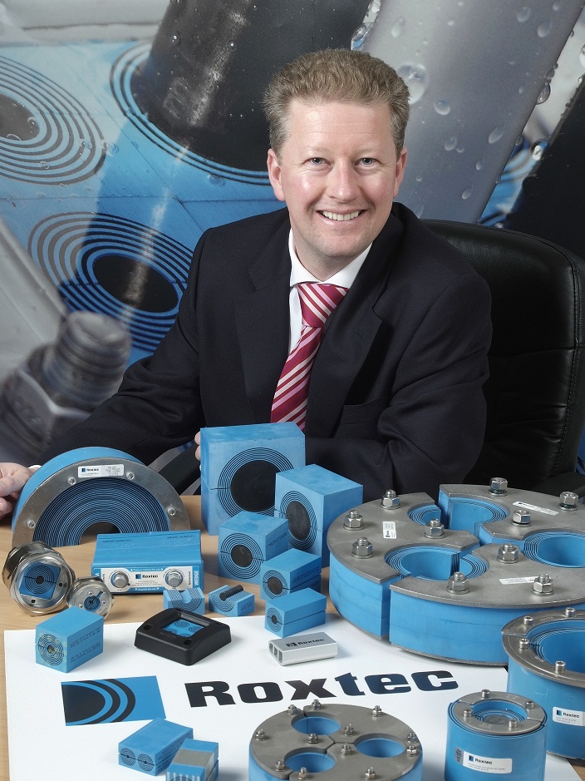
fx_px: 1623
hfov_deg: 20.4
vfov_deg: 27.0
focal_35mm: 72
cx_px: 293
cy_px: 407
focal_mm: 44
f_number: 13
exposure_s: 1/100
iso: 100
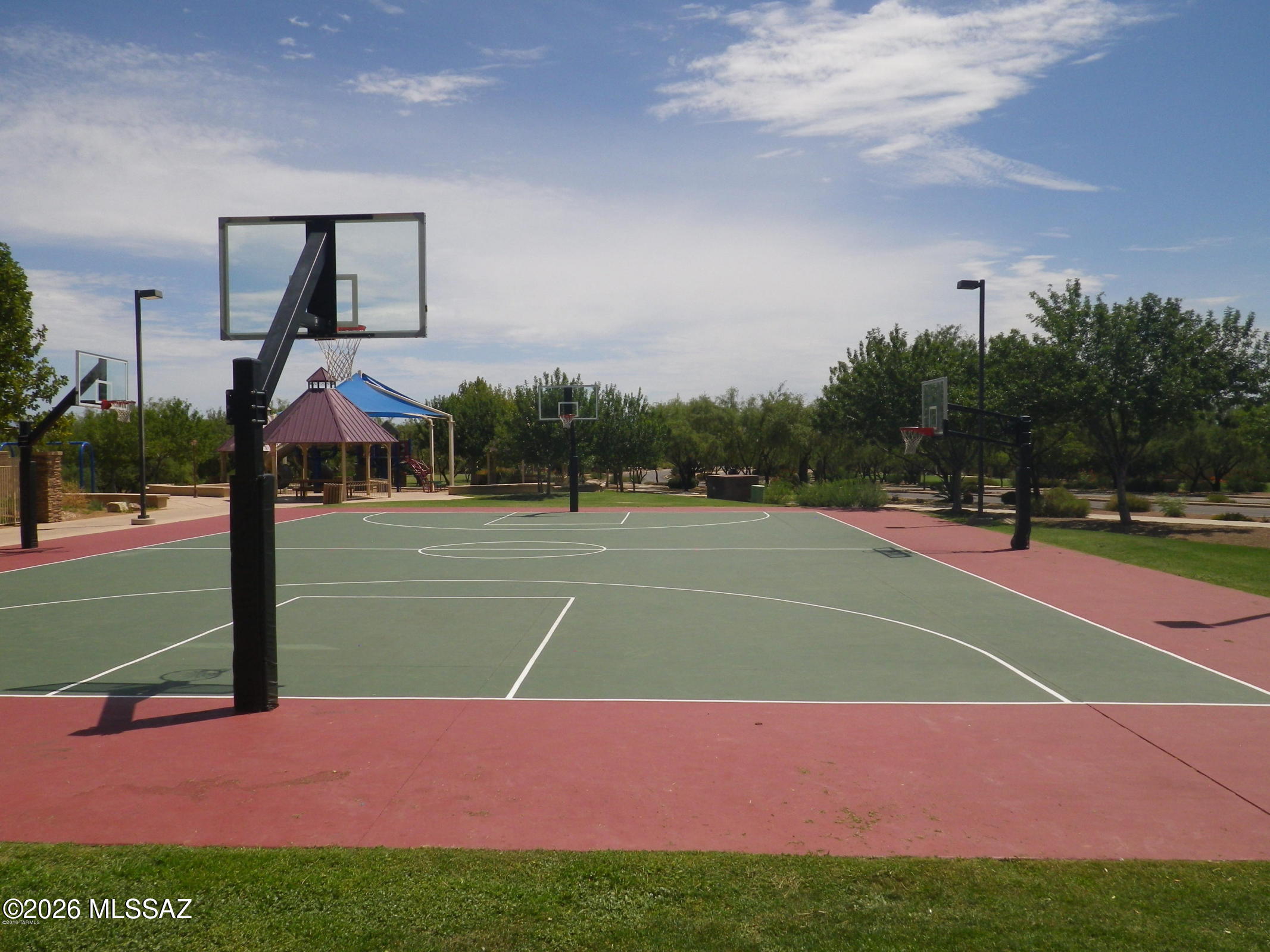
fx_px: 1027
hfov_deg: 63.4
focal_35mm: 28
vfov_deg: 49.7
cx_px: 635
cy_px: 476
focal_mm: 5
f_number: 4.2
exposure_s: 1/1000
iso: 80
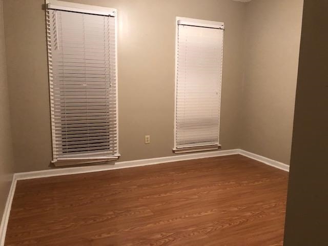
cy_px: 123
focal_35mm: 28
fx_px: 265
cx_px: 164
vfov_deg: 49.7
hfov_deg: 63.4
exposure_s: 1/5
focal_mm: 4
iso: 80
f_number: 1.8
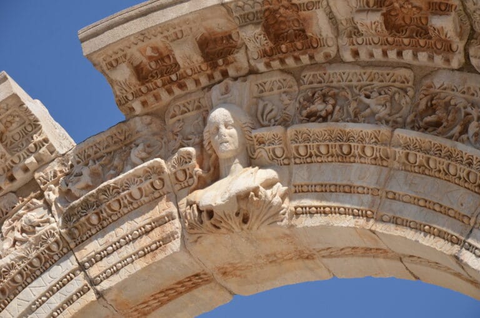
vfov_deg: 8.7
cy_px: 159
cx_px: 240
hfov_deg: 13.1
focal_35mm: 158
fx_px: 2096
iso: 400
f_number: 8
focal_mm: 105
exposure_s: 1/1000
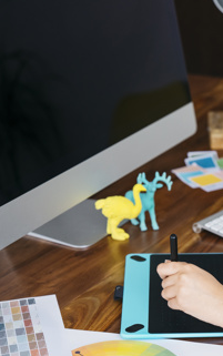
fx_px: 1058
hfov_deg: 11.9
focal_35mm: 109
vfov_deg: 19.1
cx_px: 204
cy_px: 225
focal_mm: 55
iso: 400
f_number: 2.8
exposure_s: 1/40
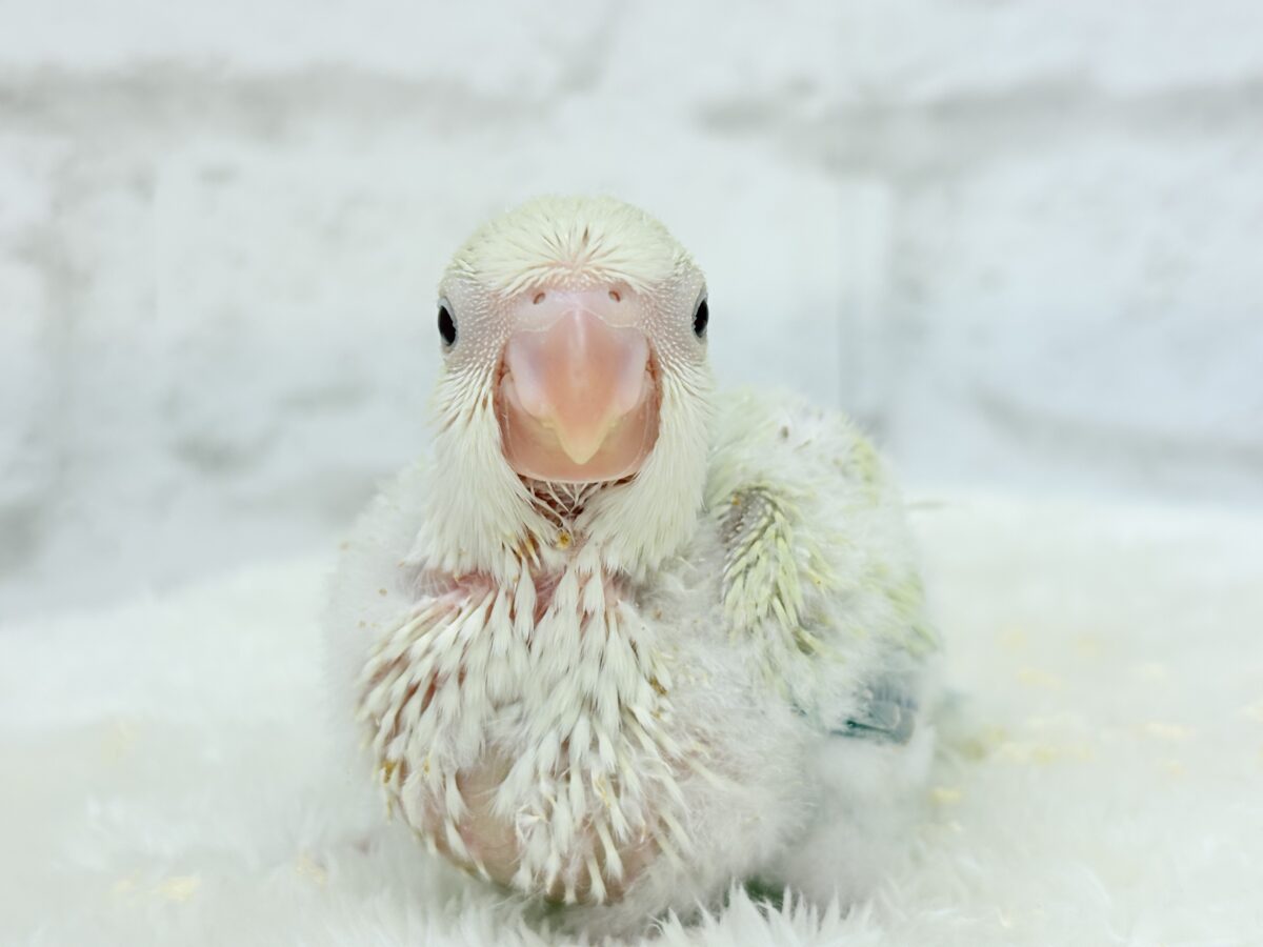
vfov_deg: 28.0
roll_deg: +1.7
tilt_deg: -5.6
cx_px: 632
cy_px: 474
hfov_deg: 36.8
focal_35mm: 52
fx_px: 1897
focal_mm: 5.96
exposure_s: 1/50
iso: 32
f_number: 1.6
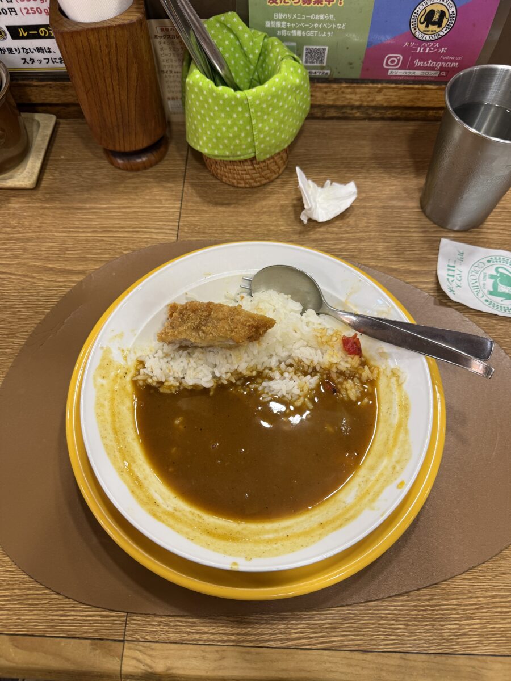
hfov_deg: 56.8
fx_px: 472
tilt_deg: -63.0
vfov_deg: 71.6
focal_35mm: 24
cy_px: 340
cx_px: 256
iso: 125
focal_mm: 6.76
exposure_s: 1/50
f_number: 1.78
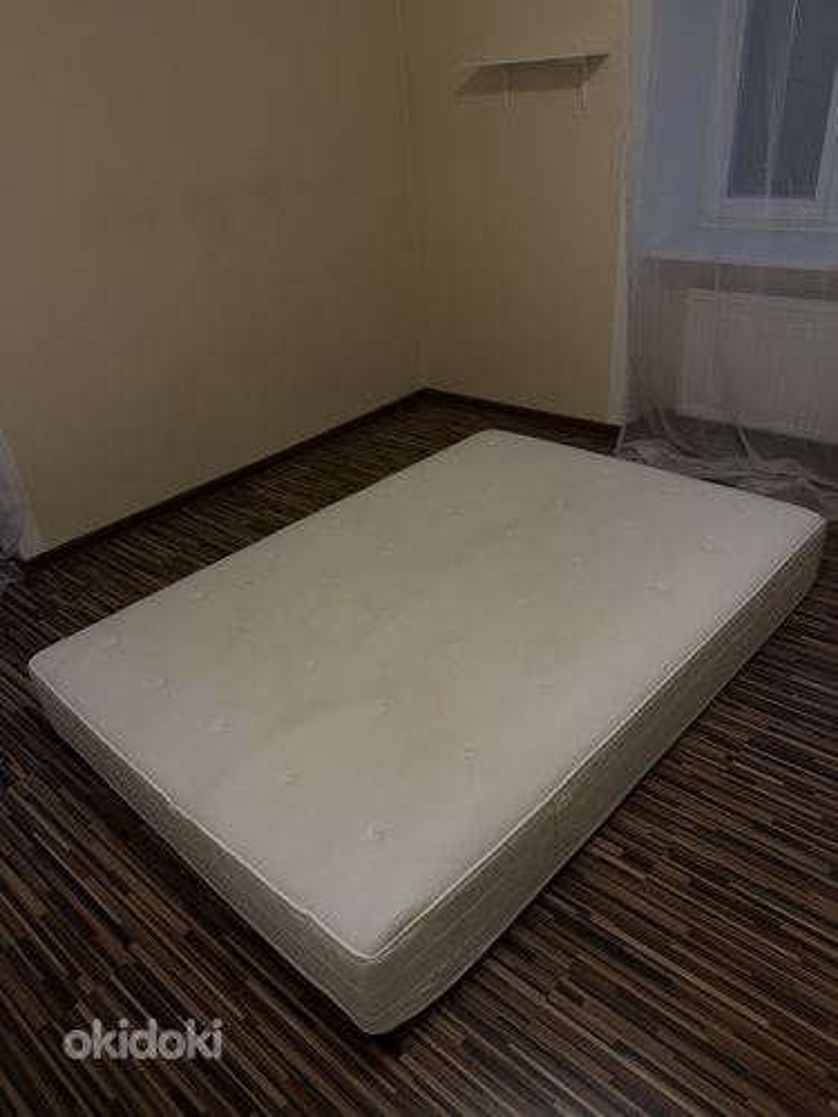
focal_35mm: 24
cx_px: 419
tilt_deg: -30.9
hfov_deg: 56.8
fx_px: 775
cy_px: 558
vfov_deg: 71.6
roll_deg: +4.2
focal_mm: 6.86
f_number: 1.78
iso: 250
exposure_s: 1/63
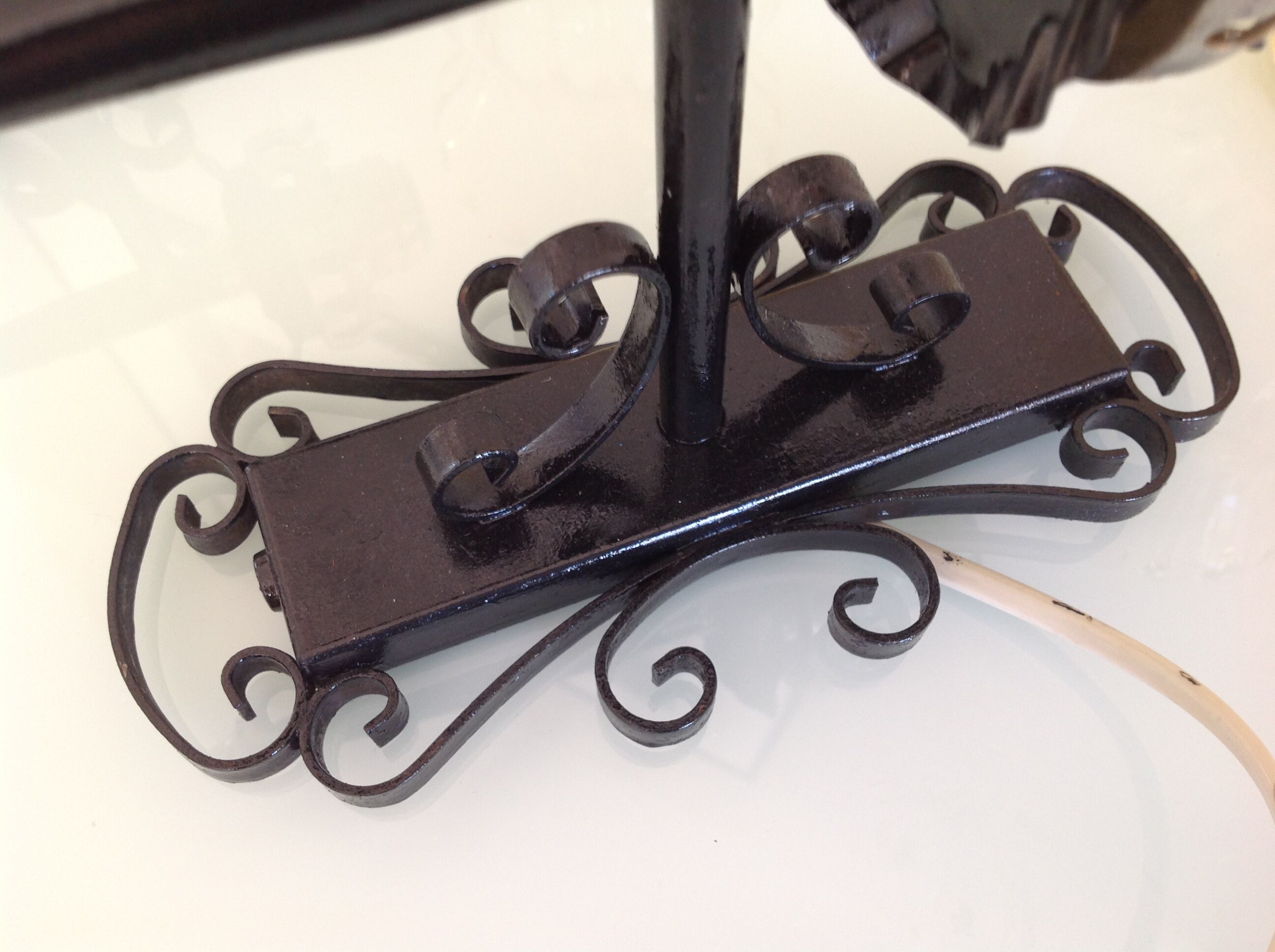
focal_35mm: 35
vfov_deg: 40.6
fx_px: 1287
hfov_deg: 52.7
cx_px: 638
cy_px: 476
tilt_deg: -66.8
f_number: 2.4
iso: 64
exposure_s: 1/15
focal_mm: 4.28
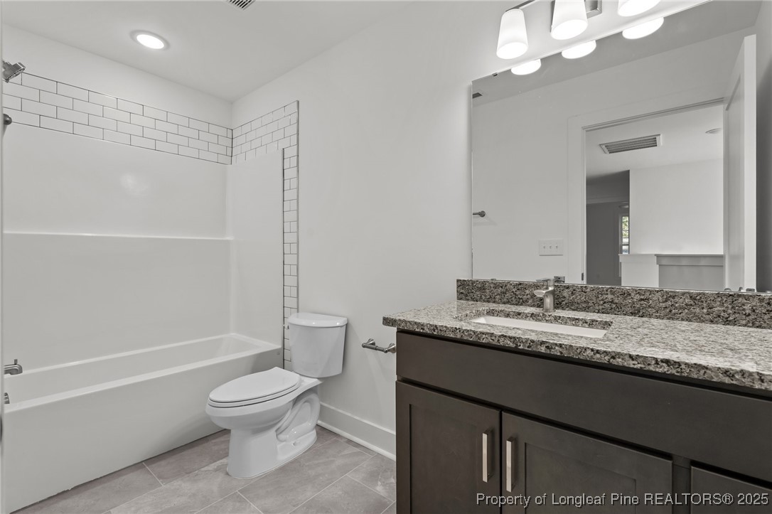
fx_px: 343
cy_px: 257
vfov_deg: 73.7
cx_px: 386
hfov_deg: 96.8
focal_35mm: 16
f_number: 8
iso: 400
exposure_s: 1/3
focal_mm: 16
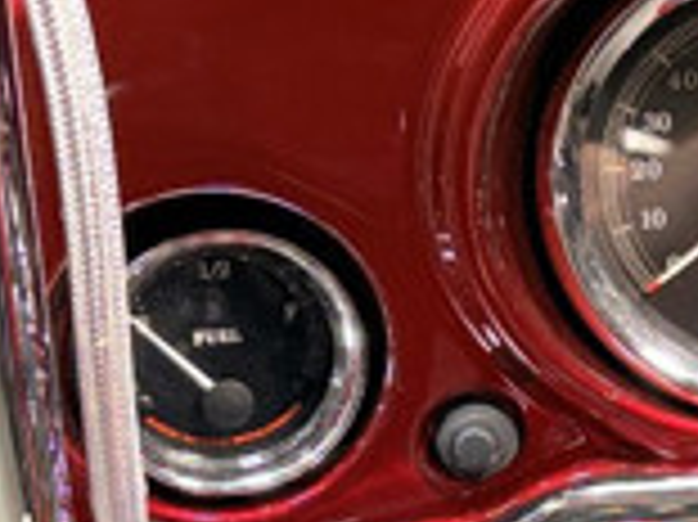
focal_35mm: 179
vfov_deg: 8.3
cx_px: 1155
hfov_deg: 10.5
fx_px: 3607
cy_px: 428
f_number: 1.6
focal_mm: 5.96
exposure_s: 1/120
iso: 80
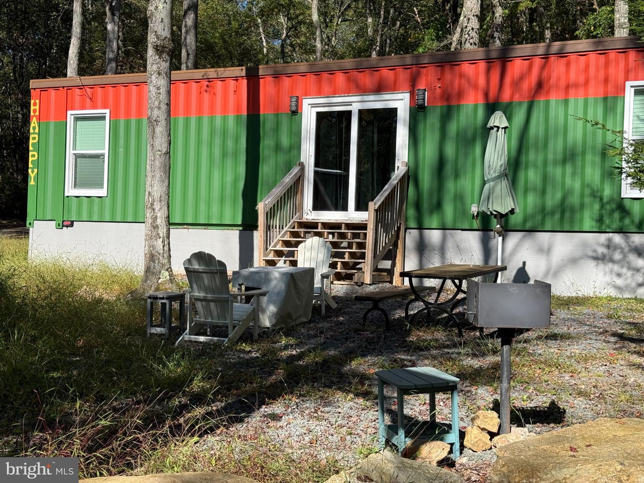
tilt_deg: +1.3
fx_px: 893
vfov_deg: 30.3
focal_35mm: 48
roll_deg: -1.5
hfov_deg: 39.7
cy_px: 242
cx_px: 322
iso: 64
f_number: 1.78
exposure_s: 1/2762
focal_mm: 6.76
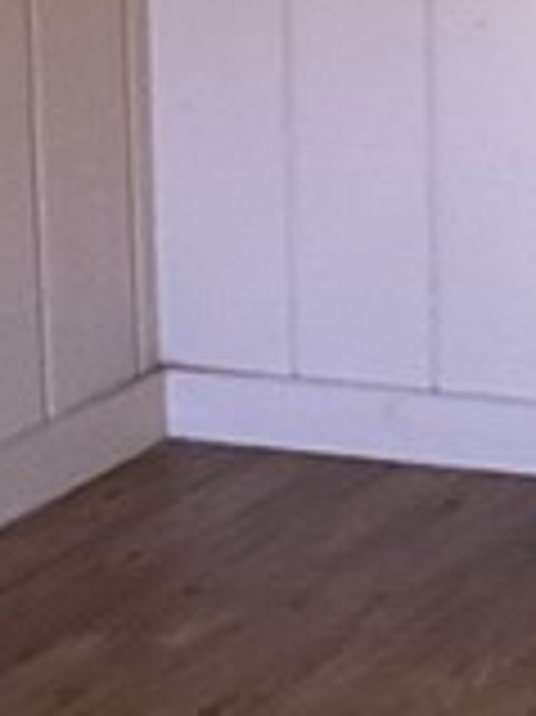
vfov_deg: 10.3
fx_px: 3866
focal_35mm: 187
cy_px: -324
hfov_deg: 7.6
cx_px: 1099
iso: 250
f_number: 1.8
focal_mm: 3
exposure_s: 1/60
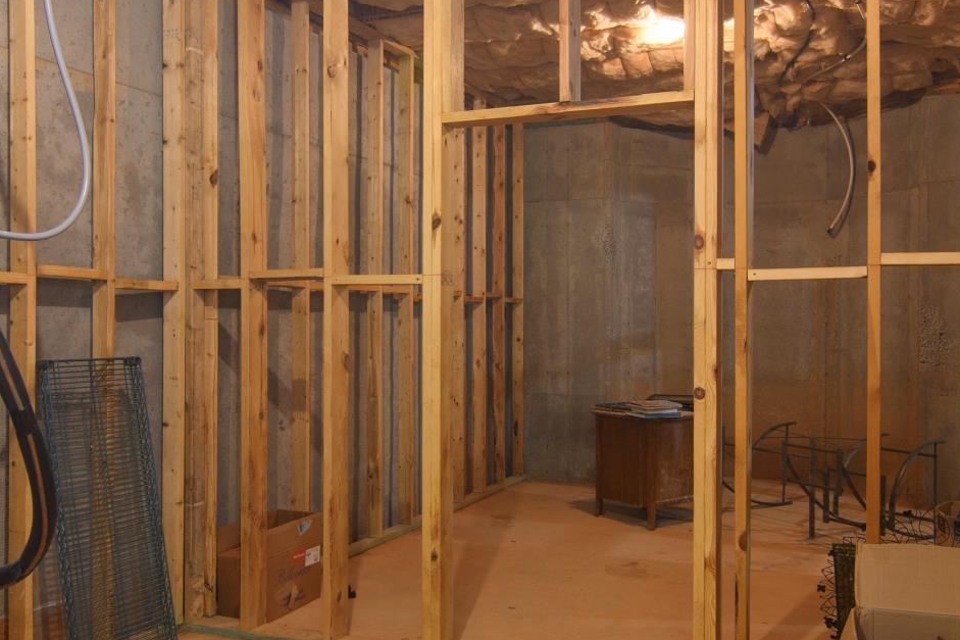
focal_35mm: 34
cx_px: 458
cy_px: 358
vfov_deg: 38.8
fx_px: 906
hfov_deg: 55.8
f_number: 7.1
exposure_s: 1.6
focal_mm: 11
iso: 200
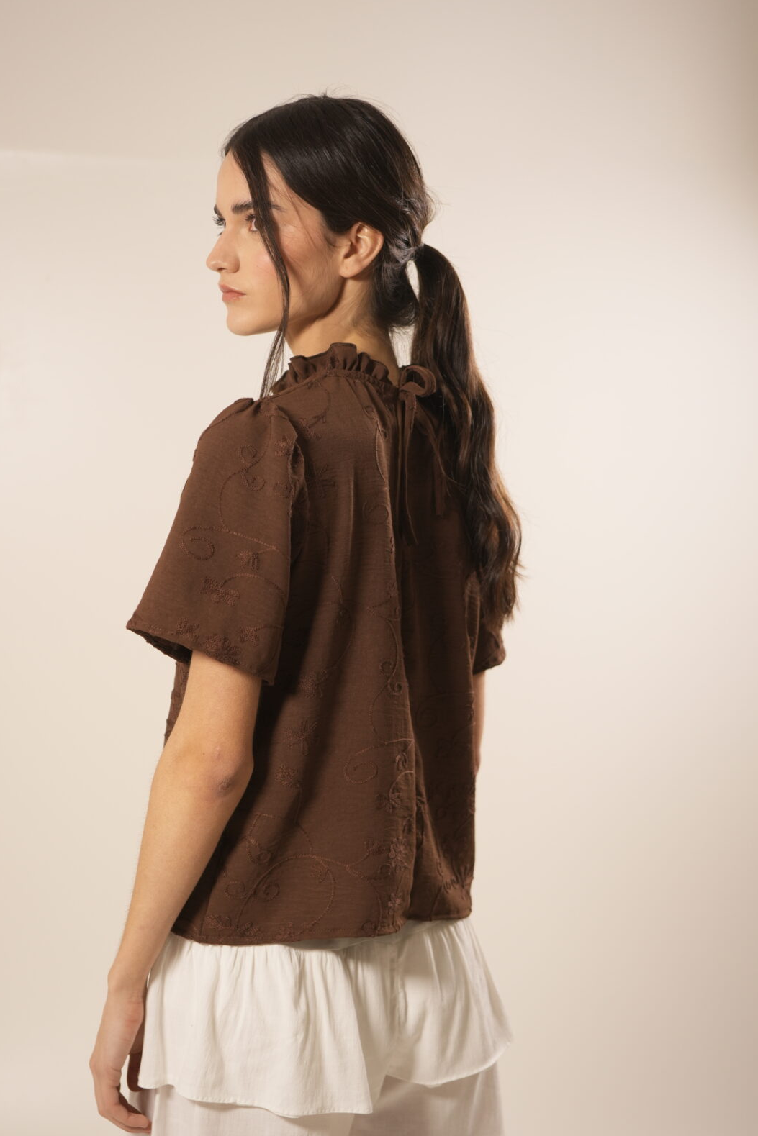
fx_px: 1800
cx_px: 333
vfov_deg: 35.0
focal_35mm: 57
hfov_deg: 23.8
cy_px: 615
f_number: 3.2
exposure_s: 1/80
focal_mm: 50
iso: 500
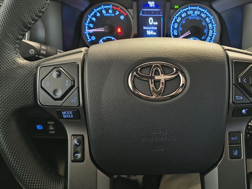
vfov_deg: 41.7
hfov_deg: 53.7
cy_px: 84
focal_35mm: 34
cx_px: 146
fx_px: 248
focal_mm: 5.56
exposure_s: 1/60
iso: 1417
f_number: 1.8
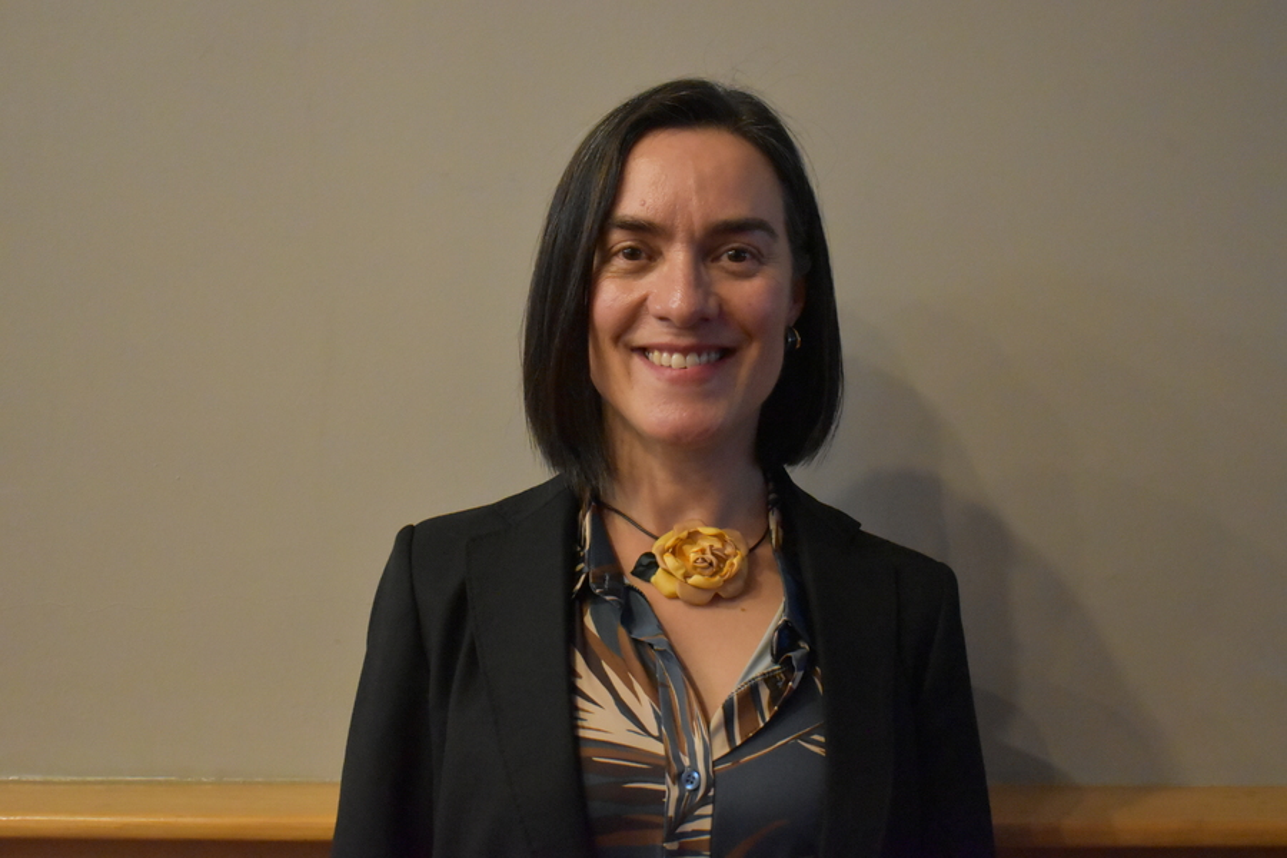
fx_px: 1823
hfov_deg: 38.9
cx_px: 644
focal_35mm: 51
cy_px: 429
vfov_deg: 26.5
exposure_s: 1/60
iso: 7200
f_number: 4.5
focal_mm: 34
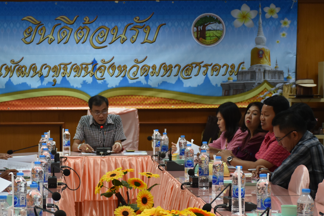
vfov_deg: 12.2
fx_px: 1008
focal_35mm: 112
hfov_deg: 18.2
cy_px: 145
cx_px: 99
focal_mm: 48
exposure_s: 1/80
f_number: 4.5
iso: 800
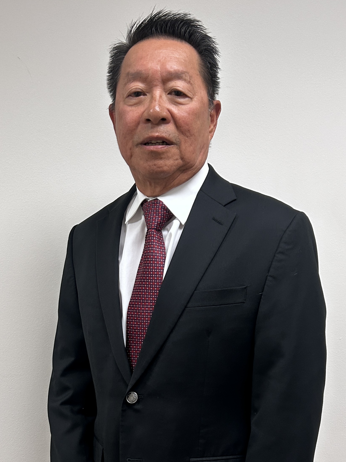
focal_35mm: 26
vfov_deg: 67.3
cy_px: 231
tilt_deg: -14.8
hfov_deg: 53.1
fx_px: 347
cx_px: 173
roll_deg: +1.3
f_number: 1.5
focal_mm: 5.7
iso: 125
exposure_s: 1/120
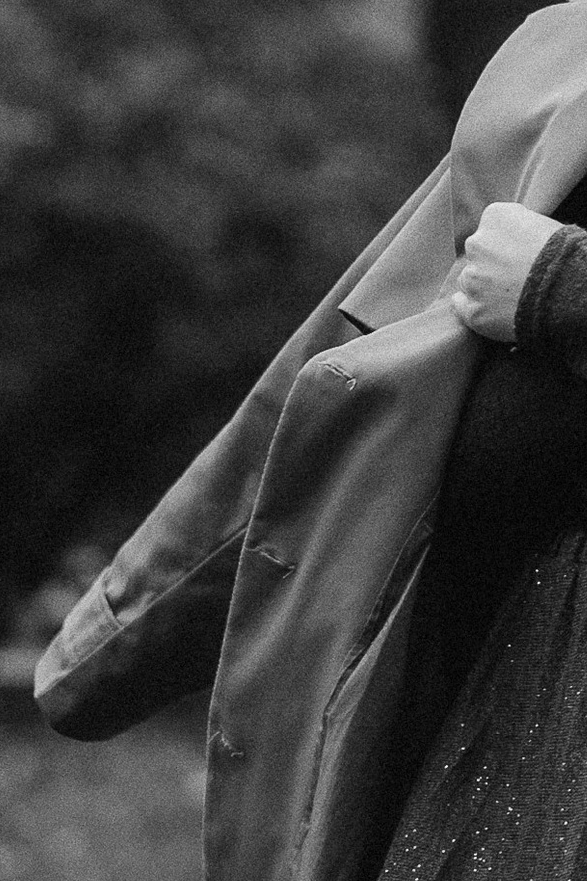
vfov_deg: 9.0
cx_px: 1031
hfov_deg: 6.0
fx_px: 5529
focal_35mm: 226
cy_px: -270
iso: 800
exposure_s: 1/4000
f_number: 1.4
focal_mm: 35
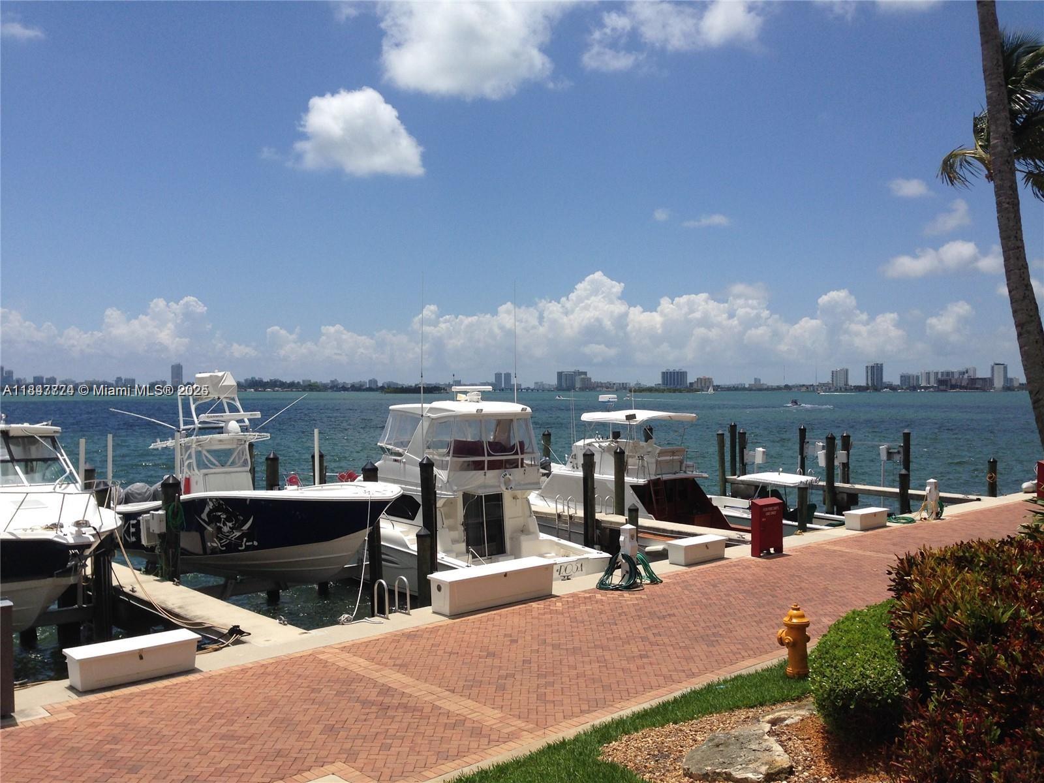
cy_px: 392
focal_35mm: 33
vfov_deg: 42.9
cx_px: 522
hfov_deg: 55.4
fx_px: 995
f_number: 2.4
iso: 50
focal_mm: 4.12
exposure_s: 1/3623
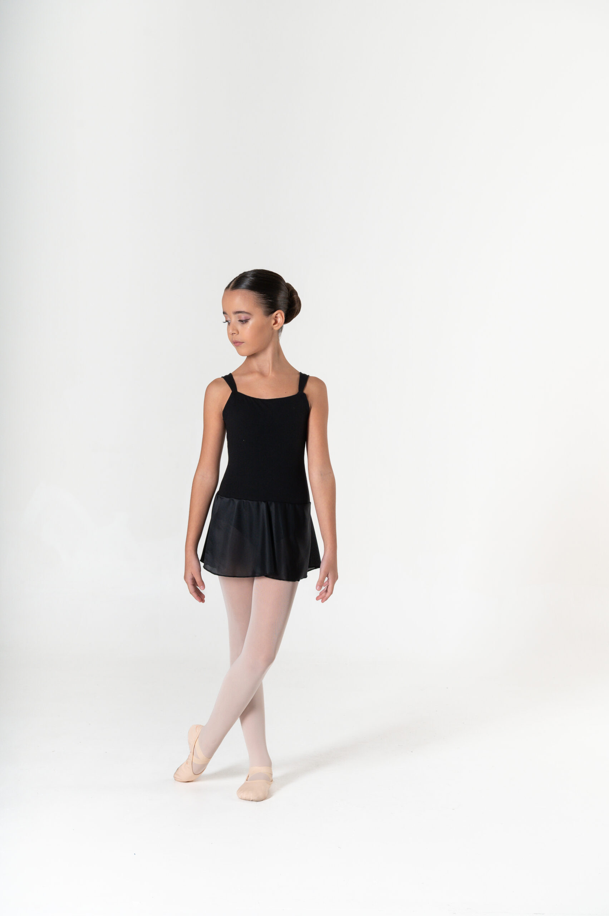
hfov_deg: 19.4
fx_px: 1779
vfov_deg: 28.9
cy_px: 458
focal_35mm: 70
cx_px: 304
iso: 400
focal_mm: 70
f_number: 9
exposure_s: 1/200
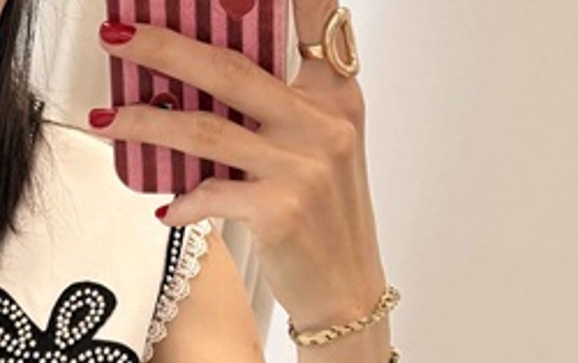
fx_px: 1640
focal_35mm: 104
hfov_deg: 19.8
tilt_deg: -27.6
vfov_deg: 12.4
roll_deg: -10.5
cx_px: 139
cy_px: 393
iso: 100
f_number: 1.78
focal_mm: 6.76
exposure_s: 1/121
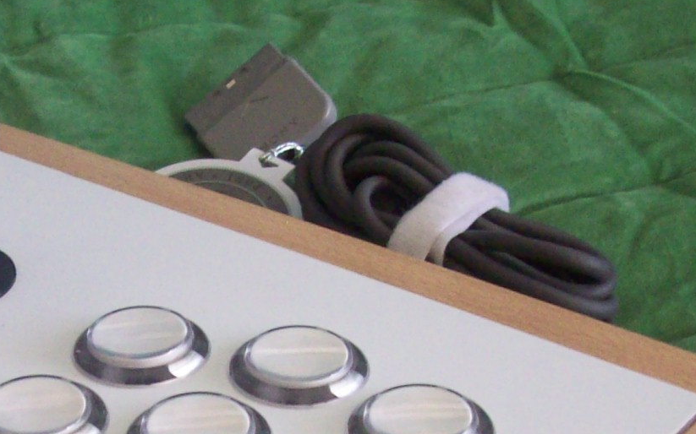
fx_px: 1802
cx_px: 118
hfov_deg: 21.5
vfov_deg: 13.4
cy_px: 508
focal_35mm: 95
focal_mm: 6
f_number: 2.7
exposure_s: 1/8
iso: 200
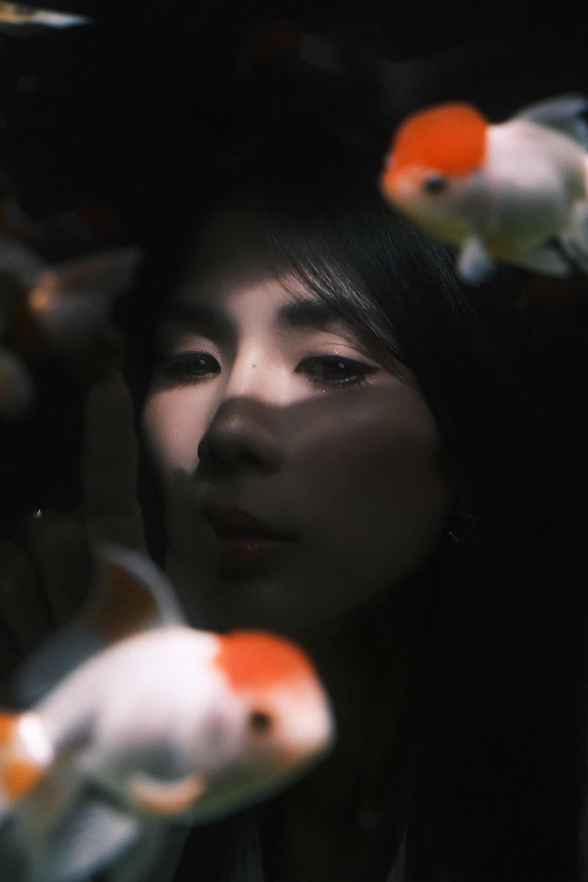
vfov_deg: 29.7
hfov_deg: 20.0
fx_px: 1666
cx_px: 294
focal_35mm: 68
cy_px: 441
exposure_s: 1/160
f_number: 5.6
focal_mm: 45
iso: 3200
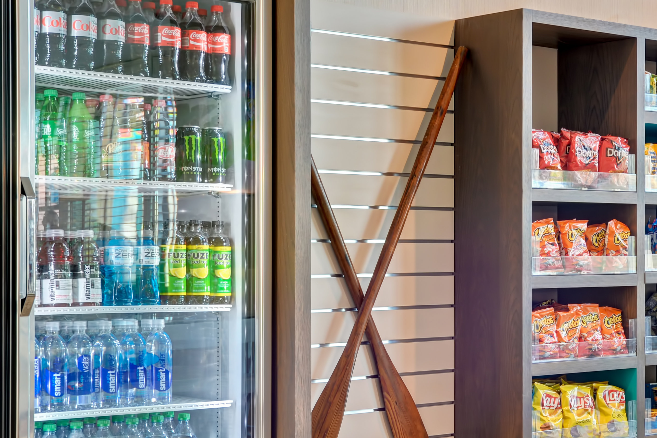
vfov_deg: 17.4
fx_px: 1423
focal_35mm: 78
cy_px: 327
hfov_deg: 25.7
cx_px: 495
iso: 200
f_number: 6.3
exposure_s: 1/10
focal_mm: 35
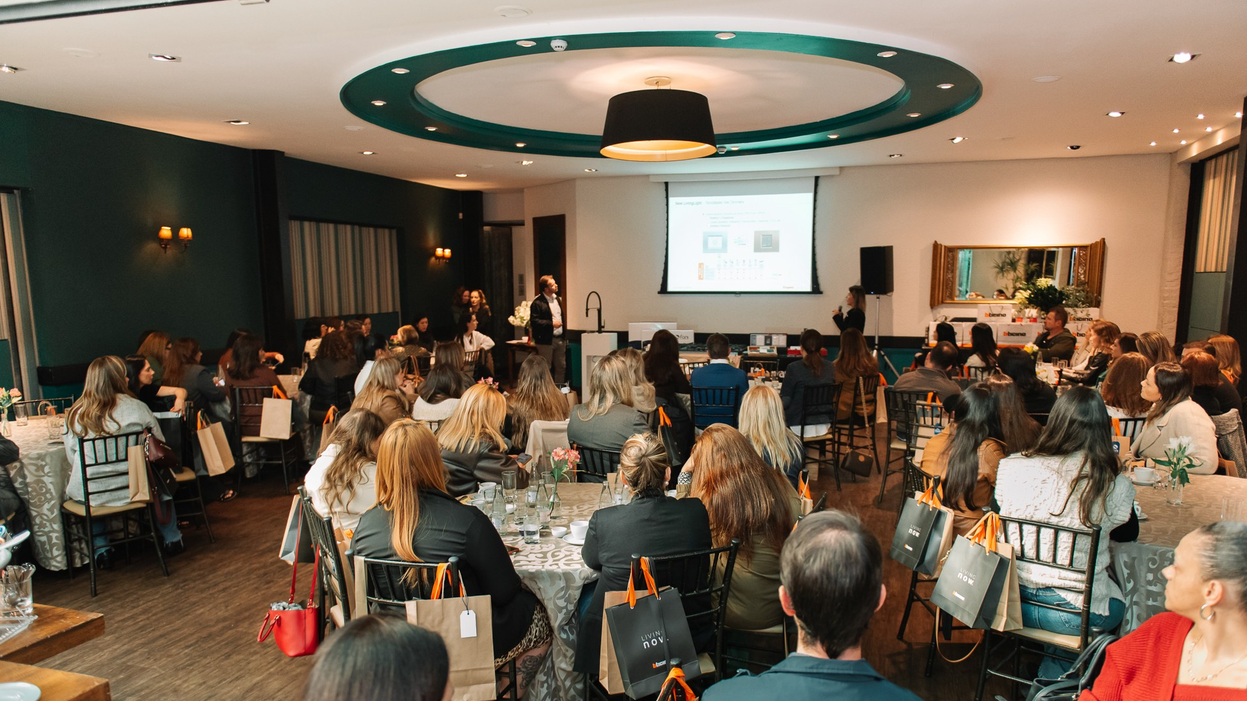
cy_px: 411
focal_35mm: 26
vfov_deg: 44.2
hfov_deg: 71.9
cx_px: 632
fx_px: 860
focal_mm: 24
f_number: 2.8
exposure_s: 1/320
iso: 2500
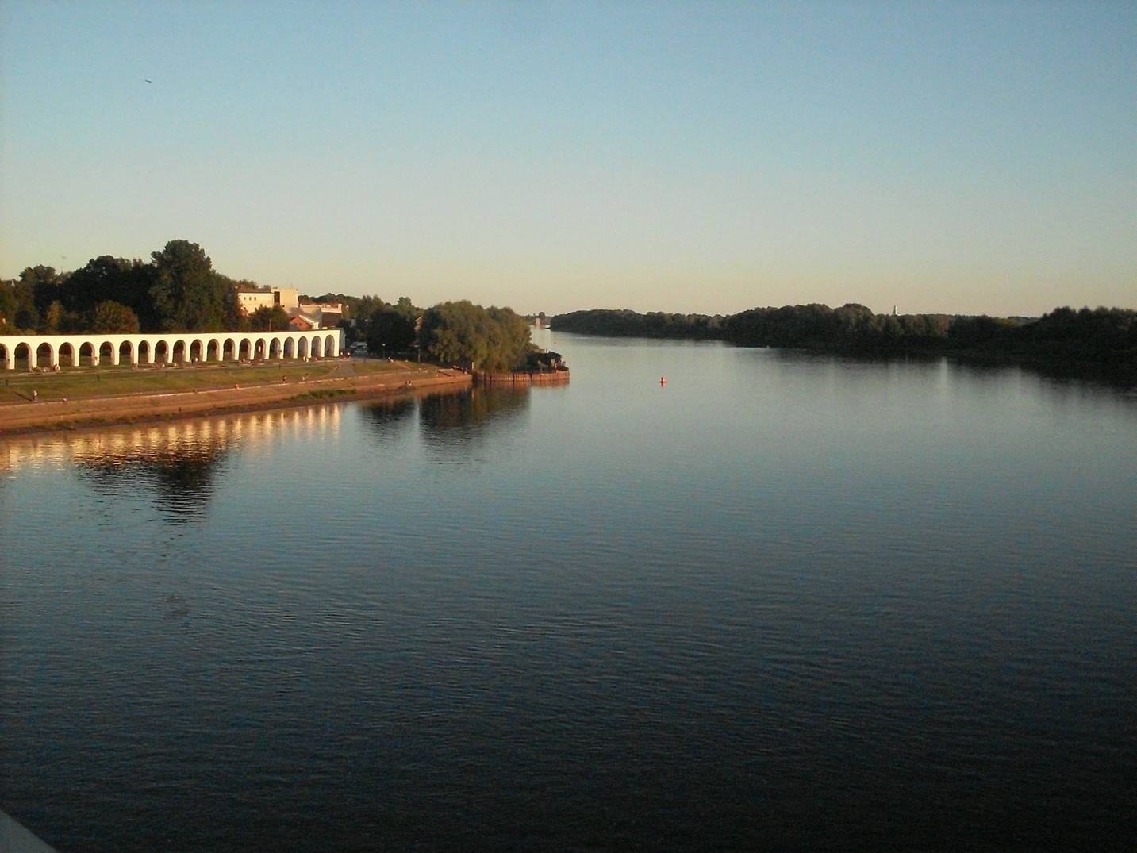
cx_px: 568
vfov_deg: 37.7
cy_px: 426
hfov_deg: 49.0
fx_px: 1248
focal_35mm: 38
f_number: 8.4
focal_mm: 6.3
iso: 400
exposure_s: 1/500
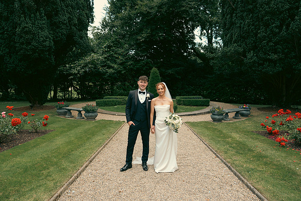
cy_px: 100
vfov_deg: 53.2
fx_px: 201
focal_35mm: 24
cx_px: 150
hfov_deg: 73.7
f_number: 3.5
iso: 50
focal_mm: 24
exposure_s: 1/160
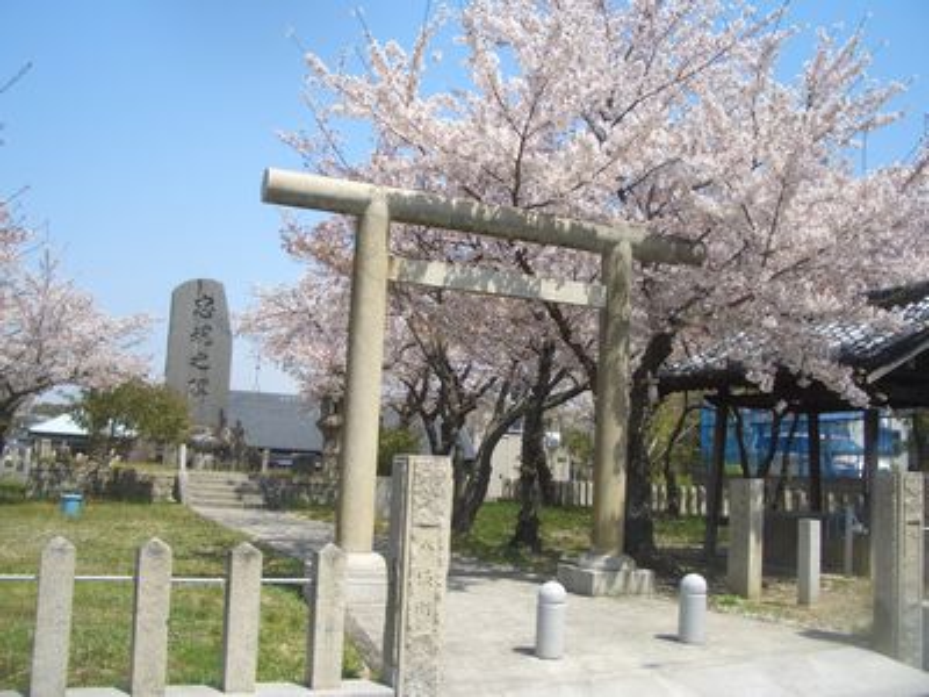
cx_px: 464
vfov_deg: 40.7
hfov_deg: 52.6
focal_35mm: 35
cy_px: 348
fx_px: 939
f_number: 4.3
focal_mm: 5.8
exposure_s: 1/320
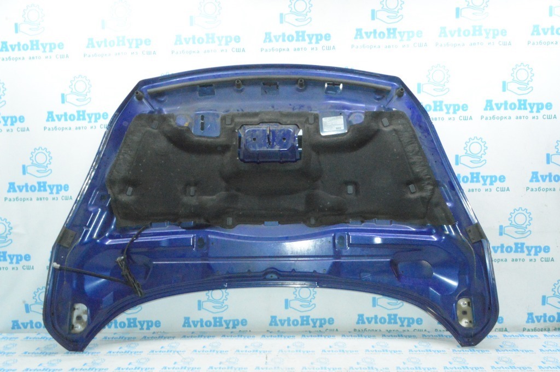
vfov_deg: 47.9
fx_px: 420
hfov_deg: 67.4
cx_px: 280
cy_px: 186
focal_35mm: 27
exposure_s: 1/40
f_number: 22
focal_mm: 18
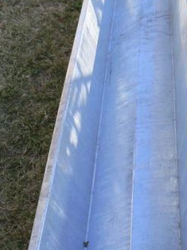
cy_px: 100
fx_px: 490
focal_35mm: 68
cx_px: 172
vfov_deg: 28.5
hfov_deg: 21.1
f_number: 5.6
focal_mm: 6
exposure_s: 1/125
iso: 80
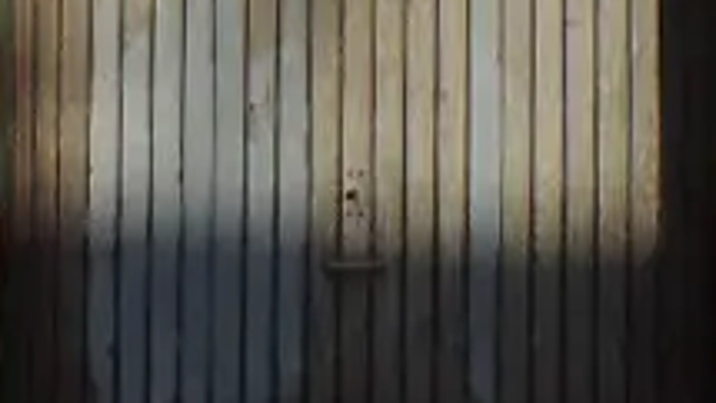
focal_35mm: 267
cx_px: -390
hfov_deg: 7.9
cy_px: -436
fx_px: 5070
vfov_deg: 4.5
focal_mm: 5.8
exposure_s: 1/1000
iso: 80
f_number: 3.2
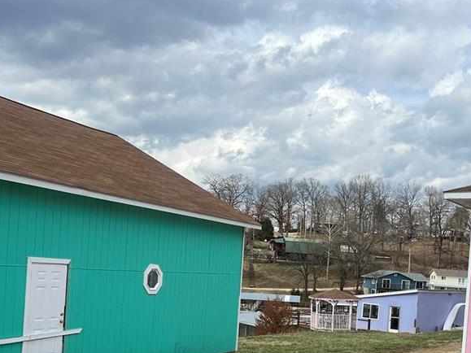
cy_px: 296
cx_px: 357
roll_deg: -3.8
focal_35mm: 46
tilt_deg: -1.7
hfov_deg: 40.0
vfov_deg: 30.5
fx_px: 626
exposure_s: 1/5319
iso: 50
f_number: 1.5
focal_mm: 5.7
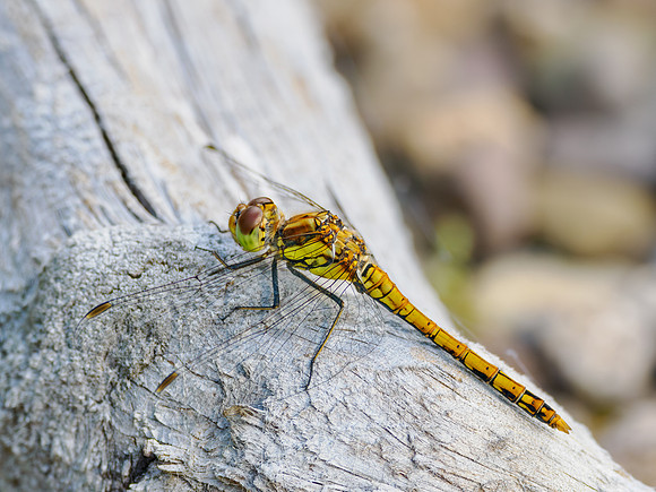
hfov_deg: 2.1
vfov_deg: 1.6
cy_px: 261
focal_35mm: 949
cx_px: 309
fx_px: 17984
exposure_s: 1/1000
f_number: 4
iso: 1000
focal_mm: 300
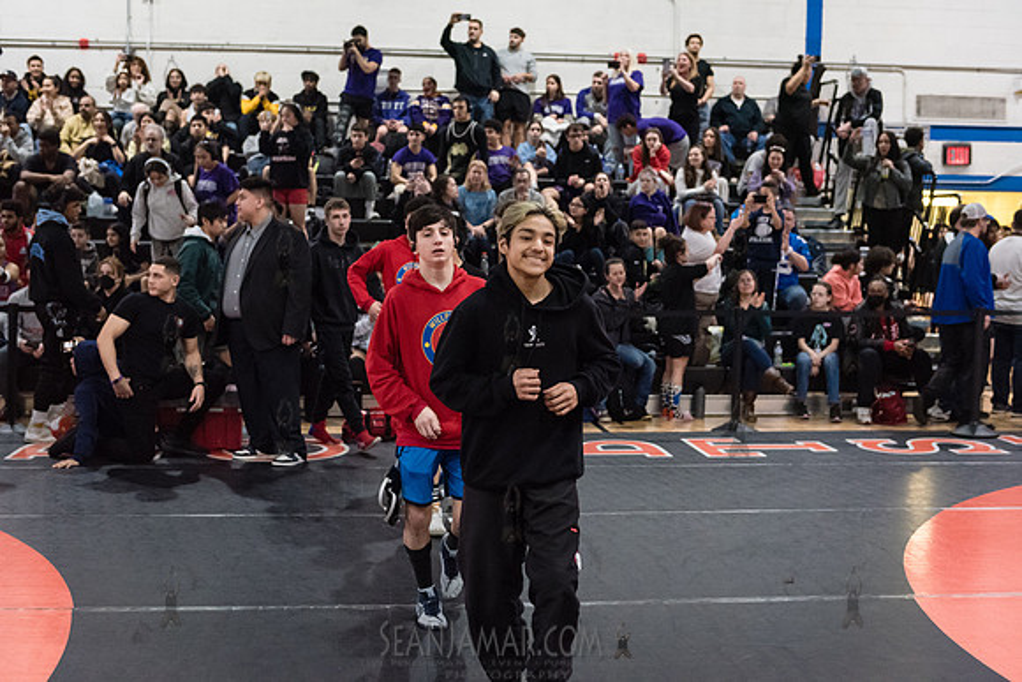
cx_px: 511
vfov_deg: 28.1
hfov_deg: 41.1
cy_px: 341
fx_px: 1363
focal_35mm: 48
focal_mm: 48
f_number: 3.2
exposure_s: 1/320
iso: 8000
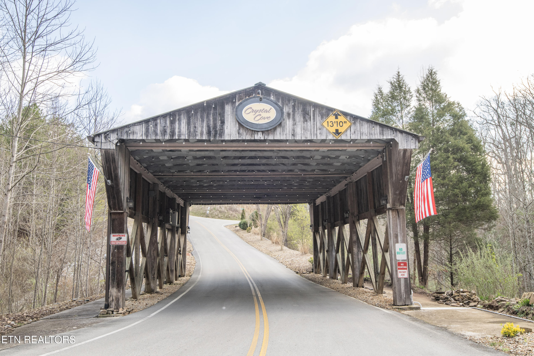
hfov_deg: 60.3
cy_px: 178
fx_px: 460
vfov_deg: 42.3
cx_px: 267
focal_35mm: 31
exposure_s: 1/200
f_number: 8
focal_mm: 31
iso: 500
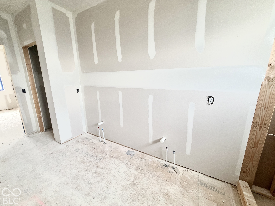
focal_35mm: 14
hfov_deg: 102.1
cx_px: 138
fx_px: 111
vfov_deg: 85.7
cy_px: 103
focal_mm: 2.22
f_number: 2.2
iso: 320
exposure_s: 1/119
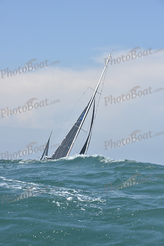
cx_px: 82
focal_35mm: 100
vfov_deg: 20.4
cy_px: 123
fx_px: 683
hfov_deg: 13.7
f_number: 9
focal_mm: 100
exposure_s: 1/1000
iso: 320
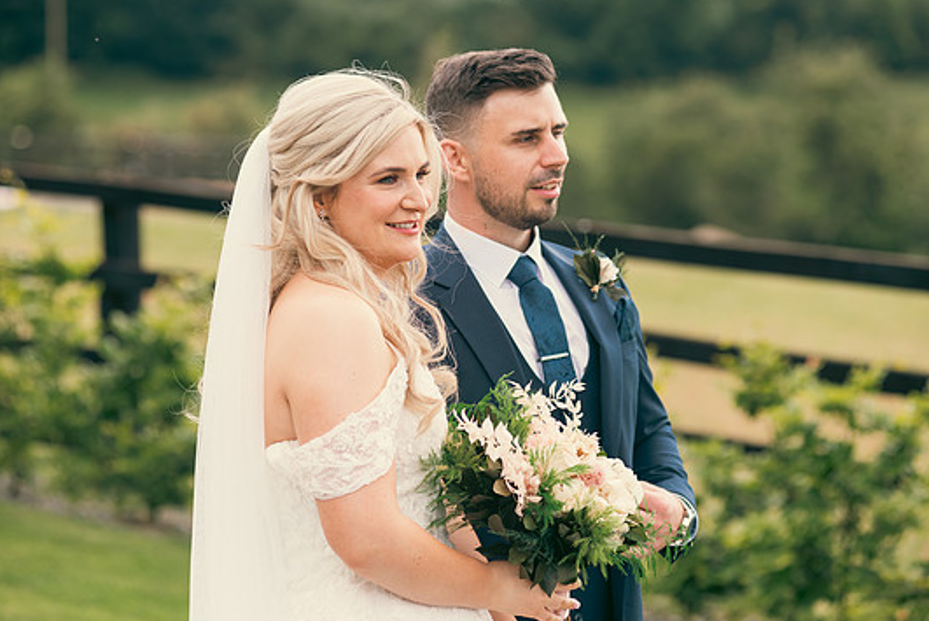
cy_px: 300
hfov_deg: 15.6
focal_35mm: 131
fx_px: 3383
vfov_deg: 10.5
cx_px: 460
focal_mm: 120
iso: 125
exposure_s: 1/320
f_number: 3.5
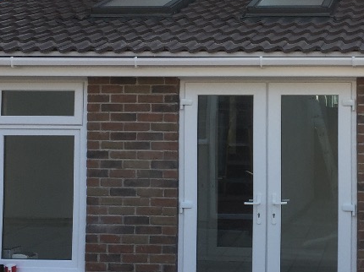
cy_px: 77
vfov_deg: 18.1
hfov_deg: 23.7
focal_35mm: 81
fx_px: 851
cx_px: 304
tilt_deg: +2.8
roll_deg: -0.3
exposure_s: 1/565
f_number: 2.2
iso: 32
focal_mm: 4.15
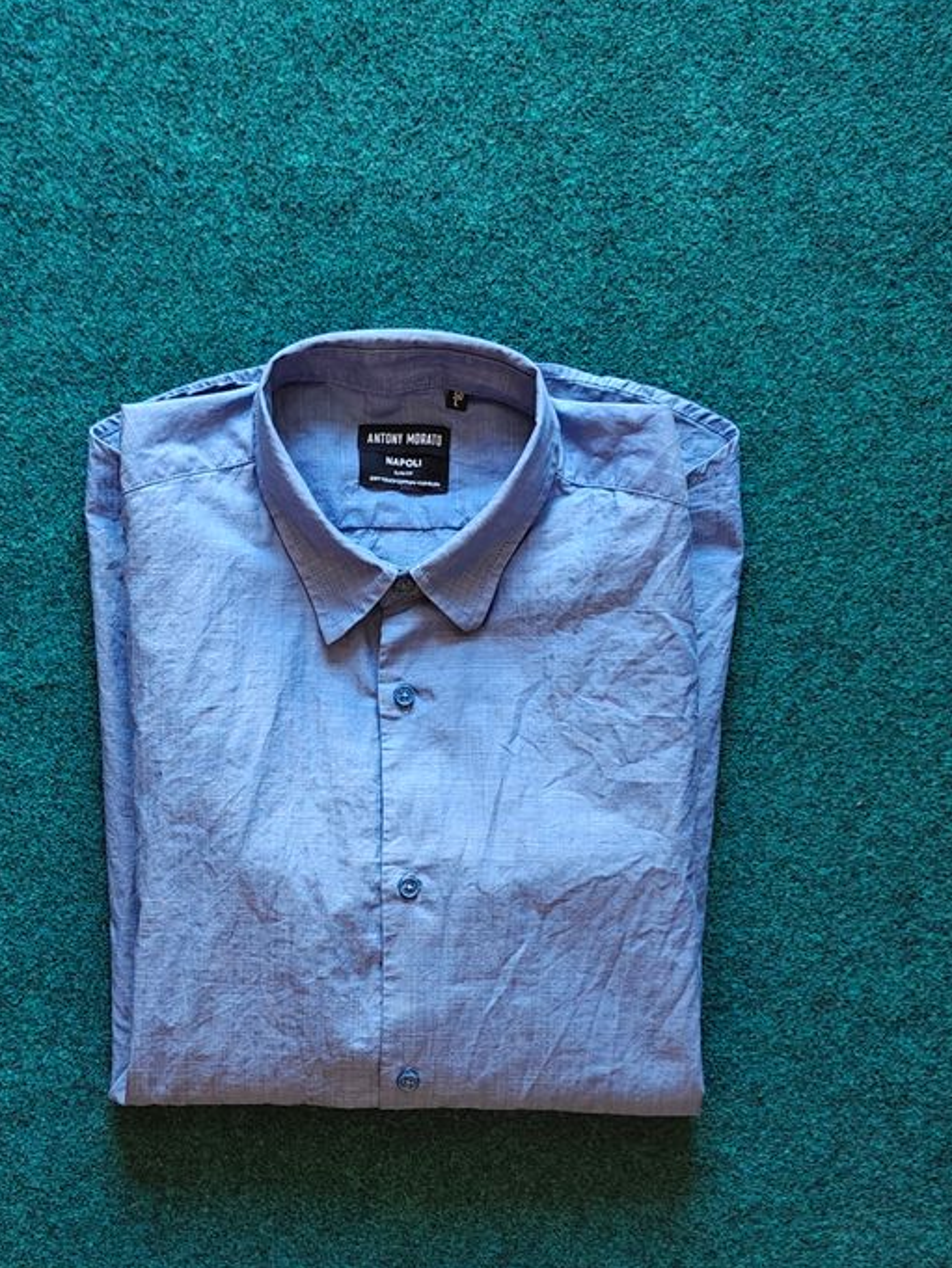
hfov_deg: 51.3
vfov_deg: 65.0
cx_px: 427
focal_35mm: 27
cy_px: 719
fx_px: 990
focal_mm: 6.06
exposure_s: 1/100
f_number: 1.6
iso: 400
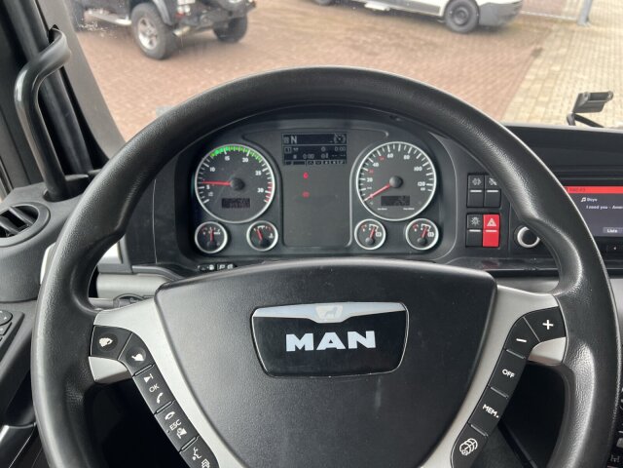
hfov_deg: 67.3
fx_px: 468
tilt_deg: -33.5
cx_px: 312
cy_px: 234
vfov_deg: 53.1
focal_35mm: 26
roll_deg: +0.2
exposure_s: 1/121
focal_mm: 5.7
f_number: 1.5
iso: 50
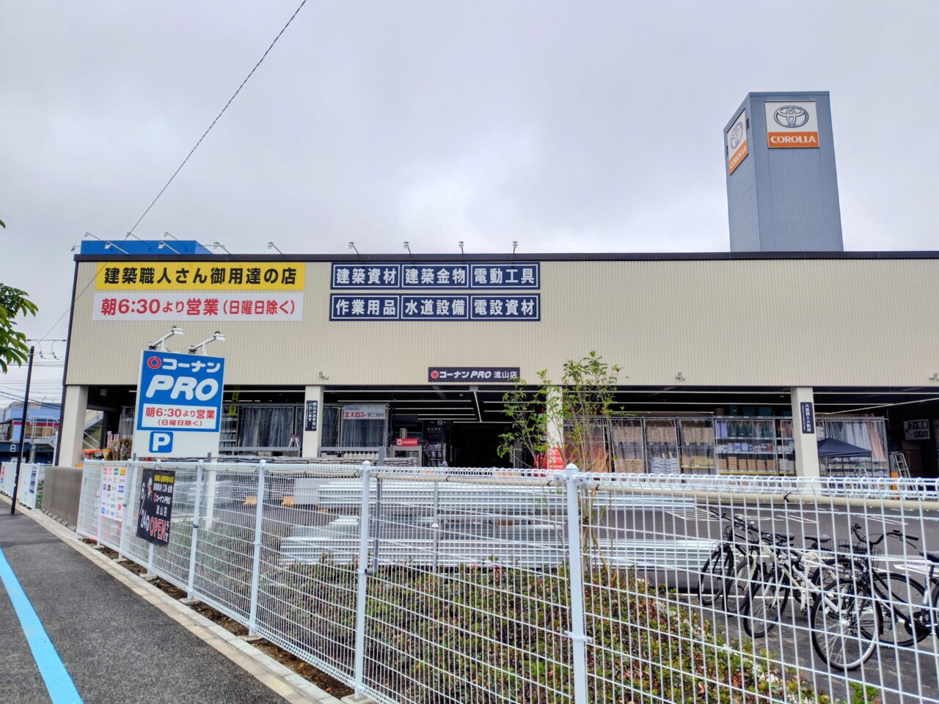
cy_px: 352
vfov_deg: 58.9
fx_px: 624
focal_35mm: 23
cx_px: 470
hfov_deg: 73.9
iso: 50
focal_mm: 5.6
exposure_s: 1/2560
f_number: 1.9
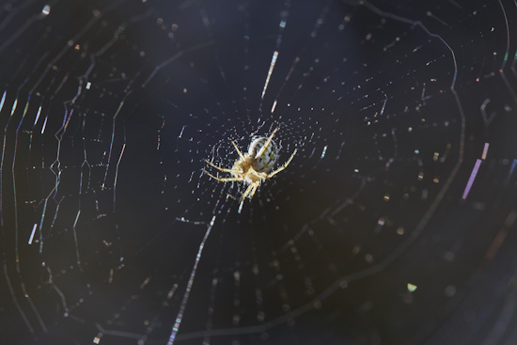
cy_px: 172
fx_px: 2262
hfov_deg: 13.0
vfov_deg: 8.7
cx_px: 258
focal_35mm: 158
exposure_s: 1/400
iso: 200
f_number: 10
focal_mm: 105
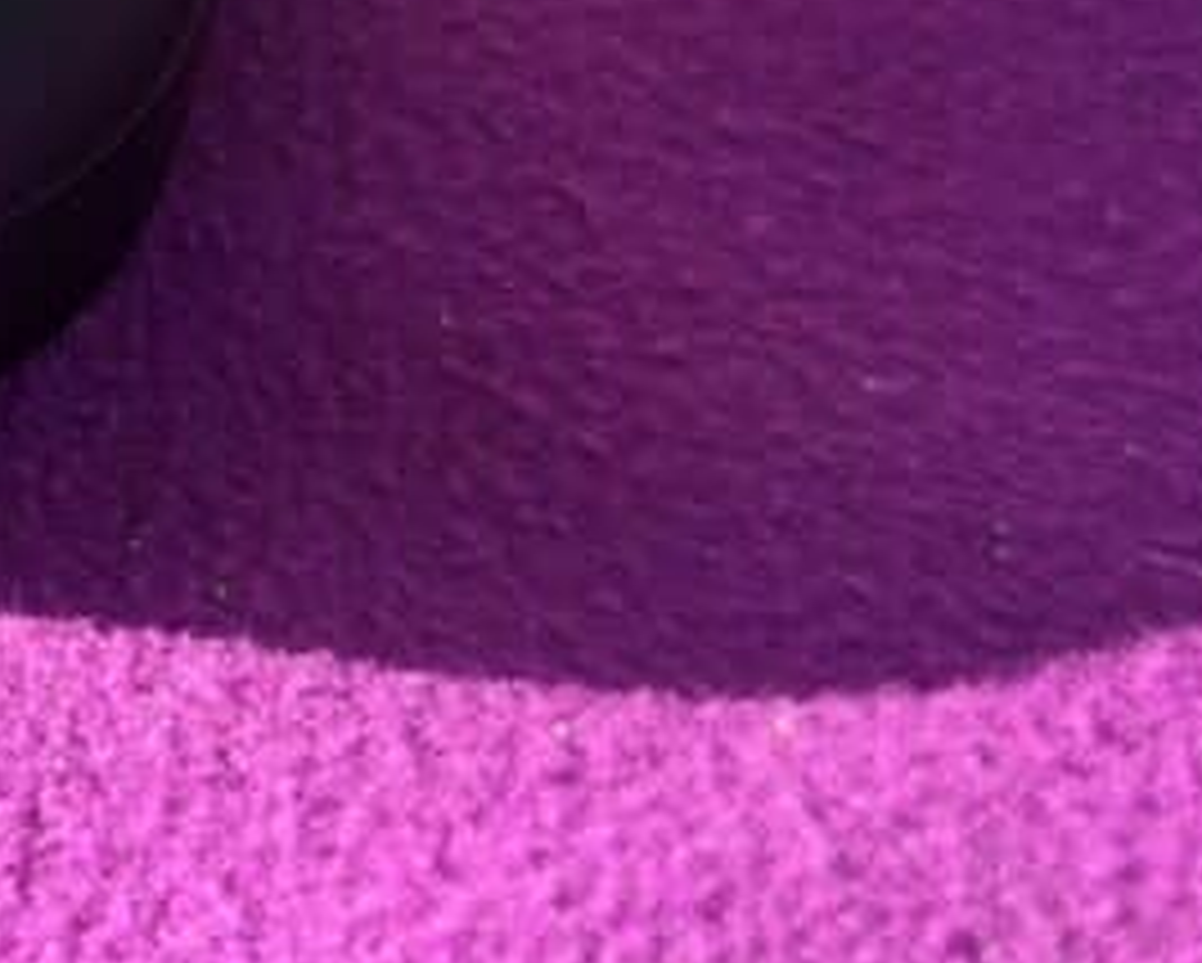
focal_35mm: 86
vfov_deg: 17.5
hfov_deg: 20.5
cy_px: 0
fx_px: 3062
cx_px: -315
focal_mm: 6.3
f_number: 1.7
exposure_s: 1/296
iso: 12
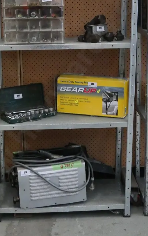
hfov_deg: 23.6
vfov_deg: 36.6
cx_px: 67
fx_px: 355
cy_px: 82
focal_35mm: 55
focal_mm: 18
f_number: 3.9
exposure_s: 1/400
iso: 6400
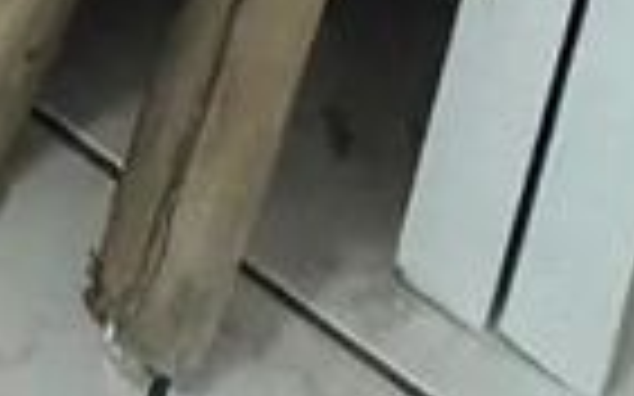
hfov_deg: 11.8
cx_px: -904
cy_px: -2360
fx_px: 2487
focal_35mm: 144
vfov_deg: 4.4
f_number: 2.2
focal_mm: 2.22
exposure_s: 1/60
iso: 320
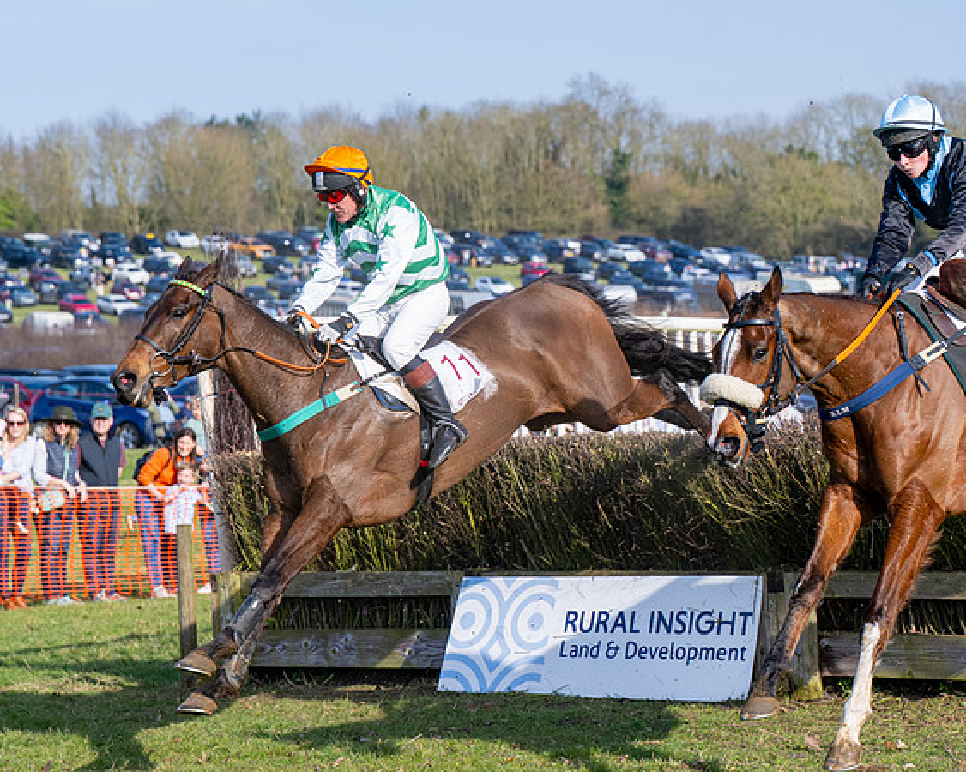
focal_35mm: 119
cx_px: 384
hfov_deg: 16.1
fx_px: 3404
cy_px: 387
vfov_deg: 12.9
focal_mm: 70
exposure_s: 1/2000
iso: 200
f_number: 4
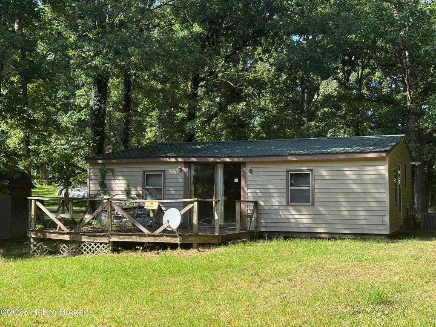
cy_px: 164
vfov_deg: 30.3
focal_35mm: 48
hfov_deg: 39.7
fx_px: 605
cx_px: 218
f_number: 1.78
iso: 64
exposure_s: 1/895
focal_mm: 6.76
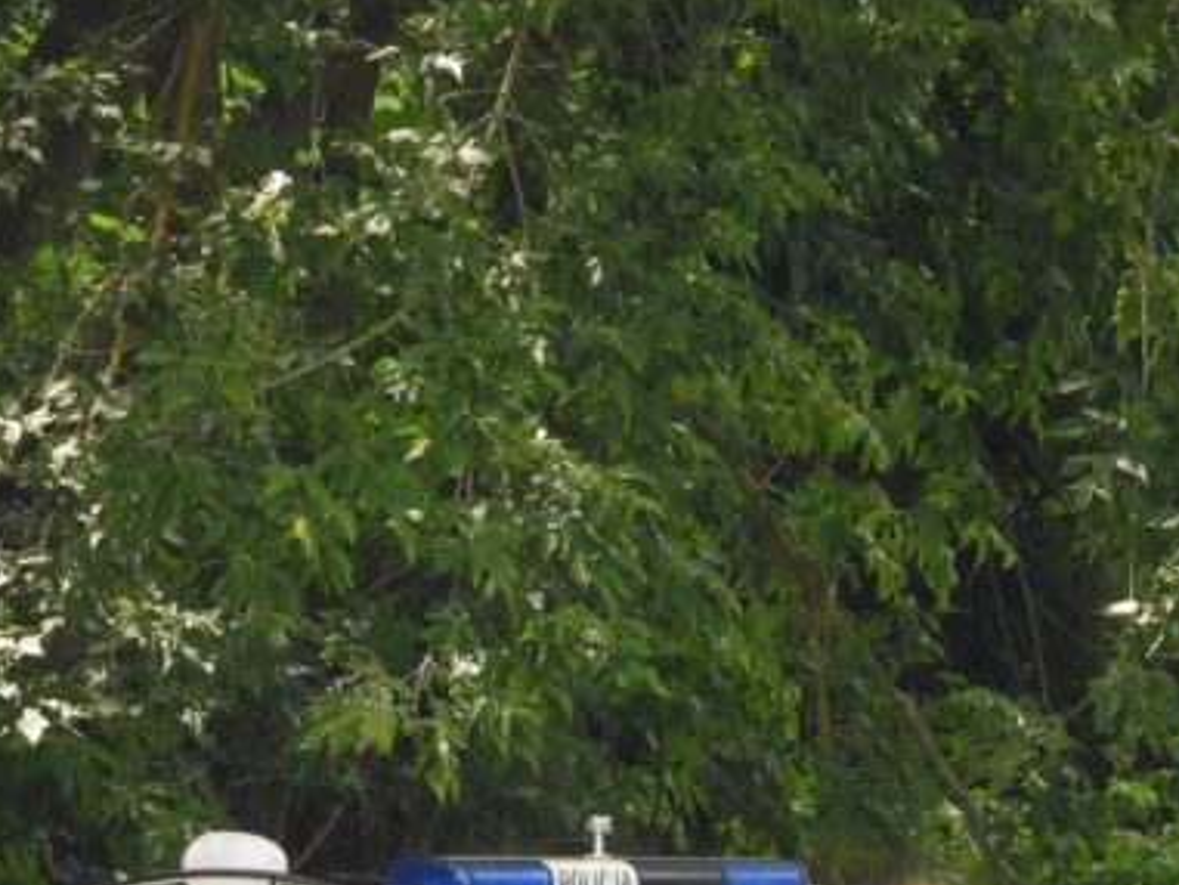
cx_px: 672
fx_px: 39624
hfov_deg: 1.7
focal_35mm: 1163
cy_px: 1133
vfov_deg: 1.3
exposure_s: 1/250
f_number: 5
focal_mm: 77.8
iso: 250
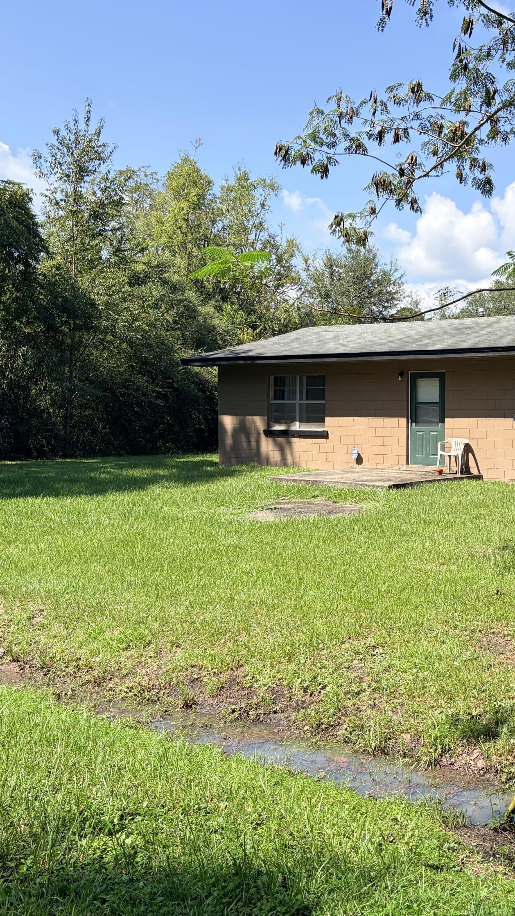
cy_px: 457
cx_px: 425
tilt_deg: -1.9
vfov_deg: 52.8
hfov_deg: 30.3
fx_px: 922
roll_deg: +0.0
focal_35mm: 38
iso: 50
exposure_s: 1/2012
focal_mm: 5.96
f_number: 1.6
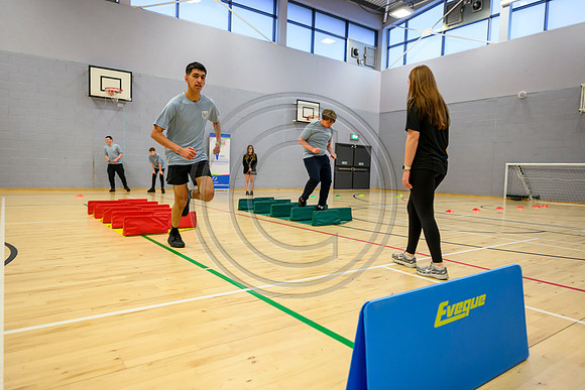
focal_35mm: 24
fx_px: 390
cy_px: 195
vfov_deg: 53.2
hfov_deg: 73.7
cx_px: 292
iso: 2500
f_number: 3.5
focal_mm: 24
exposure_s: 1/400
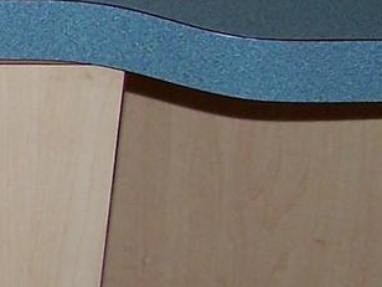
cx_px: -583
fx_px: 2792
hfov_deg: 7.3
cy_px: 250
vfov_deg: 5.9
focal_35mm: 253
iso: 80
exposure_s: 1/60
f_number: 2.8
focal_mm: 6.3
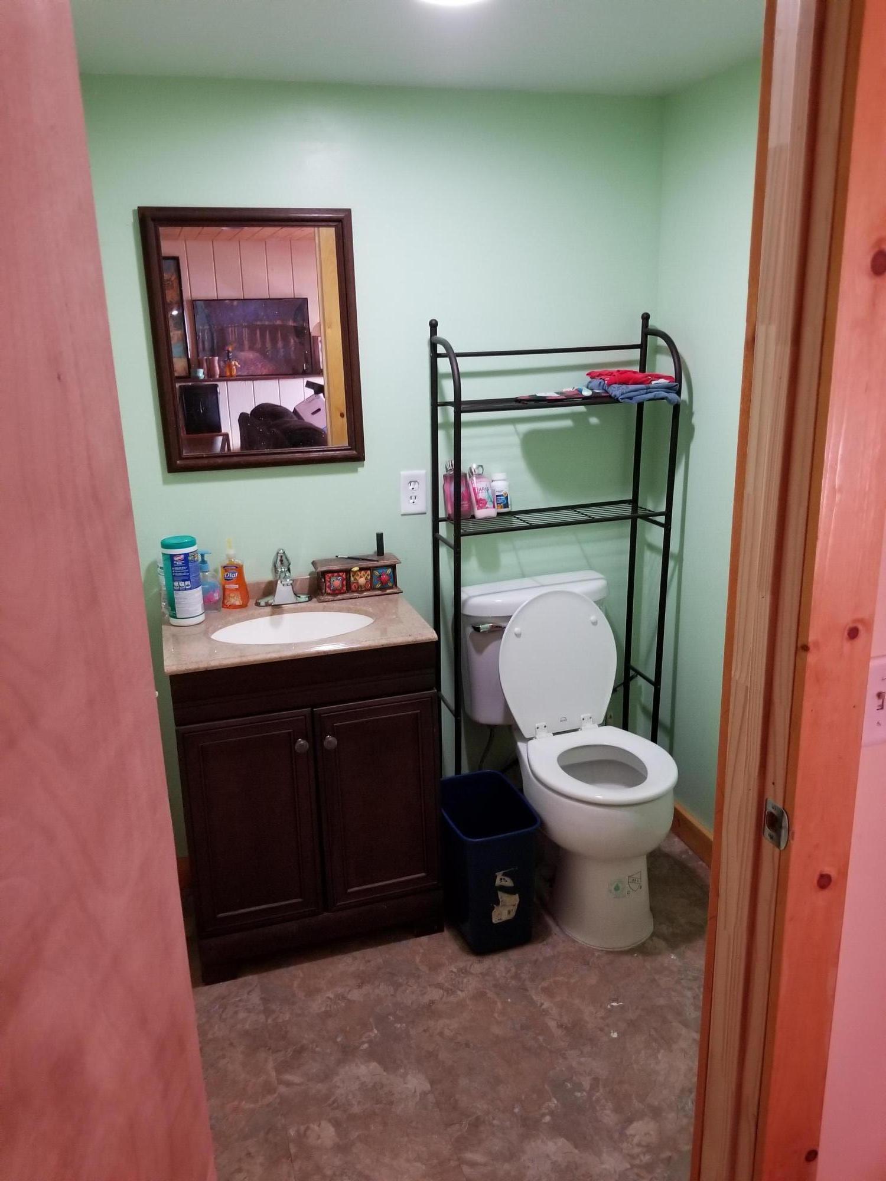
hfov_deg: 53.1
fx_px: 887
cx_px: 443
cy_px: 590
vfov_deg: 67.3
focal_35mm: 26
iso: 200
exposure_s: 1/10
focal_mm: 4.25
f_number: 1.7
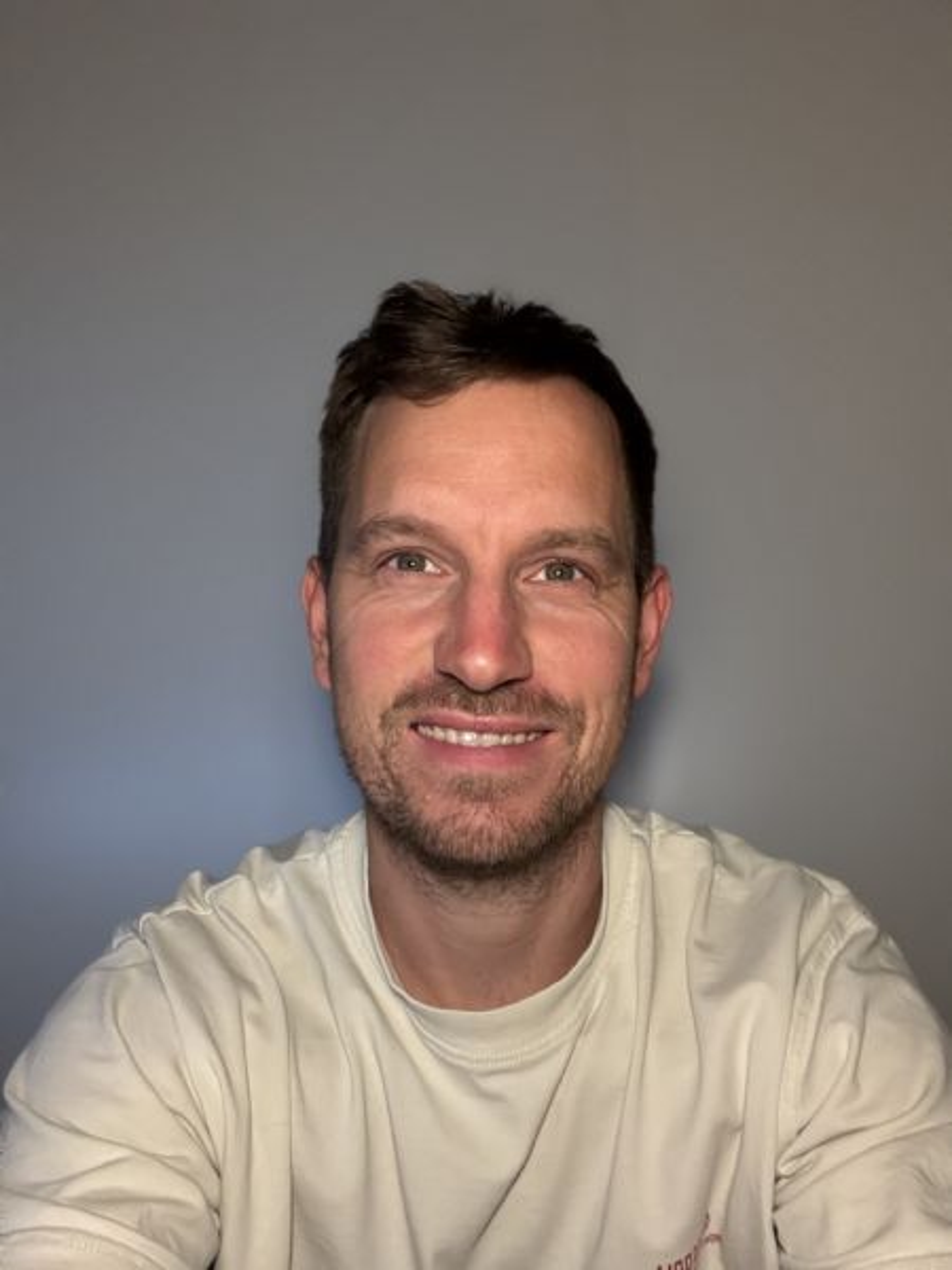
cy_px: 635
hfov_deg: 46.8
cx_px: 476
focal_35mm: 30
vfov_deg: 60.0
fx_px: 1100
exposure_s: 1/41
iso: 320
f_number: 1.9
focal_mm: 2.69
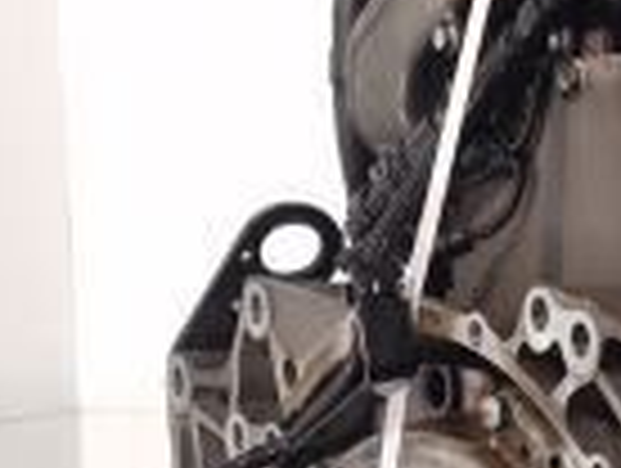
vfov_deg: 11.1
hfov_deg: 12.7
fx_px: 2390
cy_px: 486
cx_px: 1282
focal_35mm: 133
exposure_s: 1/50
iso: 125
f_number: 1.8
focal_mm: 6.4
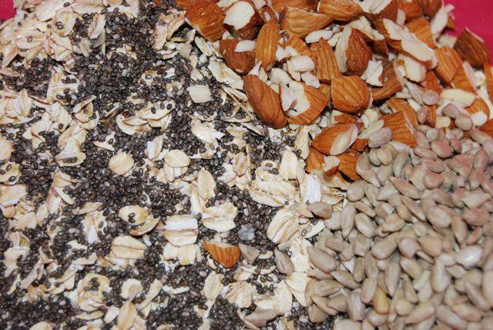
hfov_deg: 26.0
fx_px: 1069
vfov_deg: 17.5
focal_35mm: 78
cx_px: 246
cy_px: 165
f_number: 5.6
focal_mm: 52
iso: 200
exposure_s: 1/60
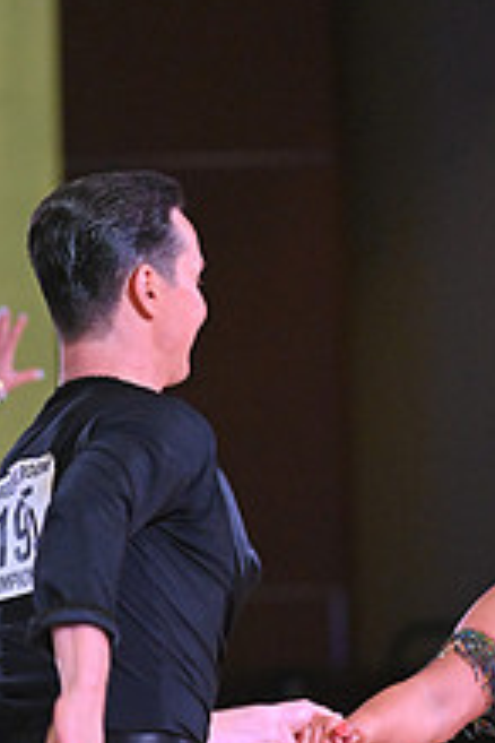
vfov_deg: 4.4
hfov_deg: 3.0
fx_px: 9569
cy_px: 909
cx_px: 375
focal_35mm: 464
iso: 4000
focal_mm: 175
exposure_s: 1/400
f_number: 5
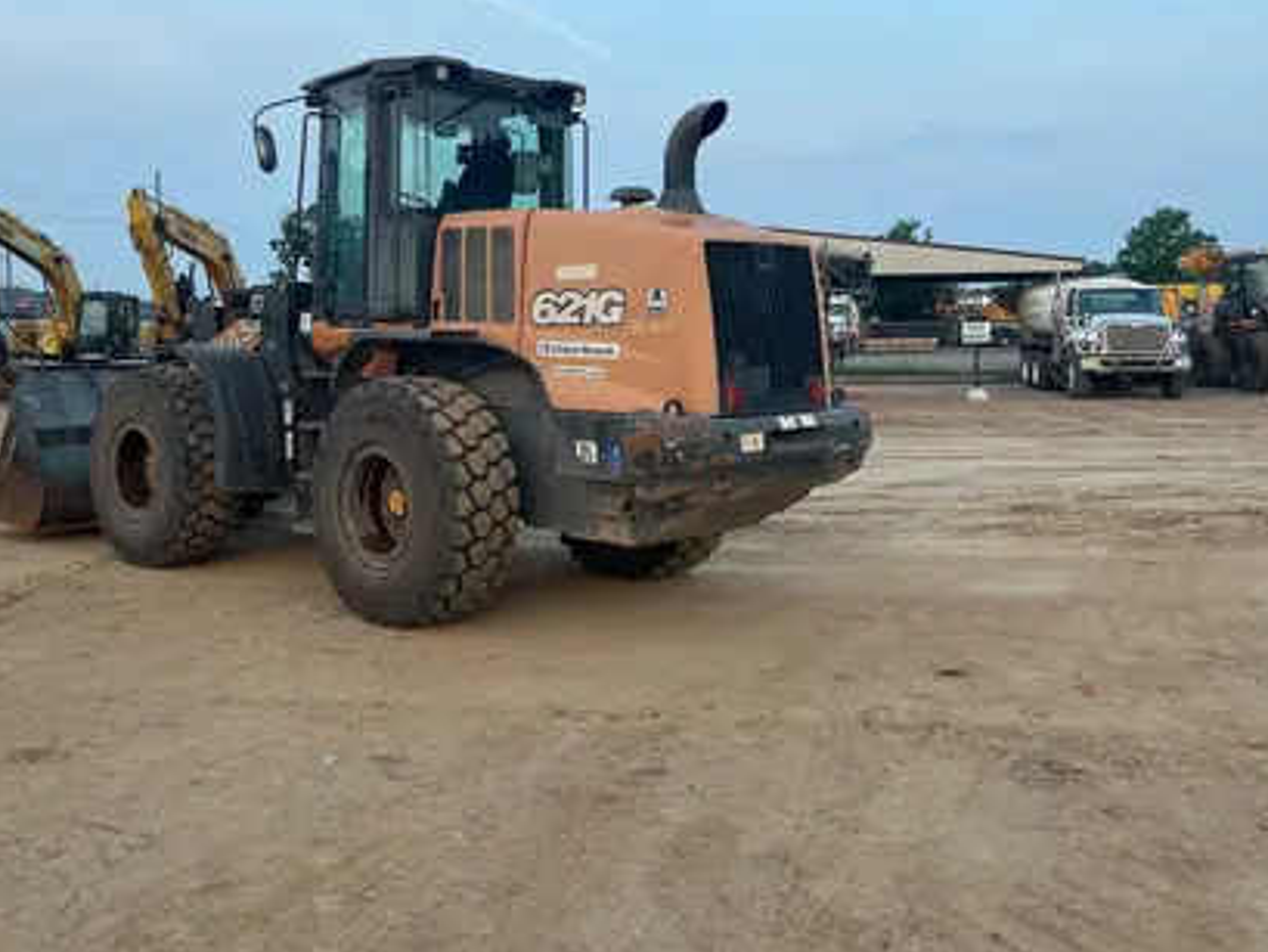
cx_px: 570
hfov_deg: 52.5
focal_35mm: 35
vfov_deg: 40.5
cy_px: 383
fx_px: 1282
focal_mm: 5.1
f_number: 1.6
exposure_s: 1/170
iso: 40
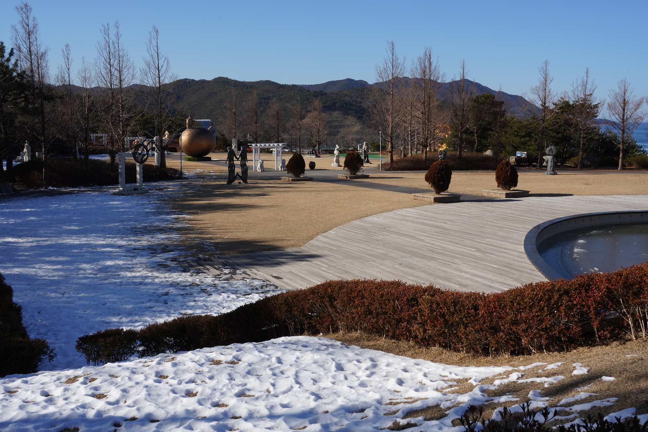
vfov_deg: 36.0
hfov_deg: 51.9
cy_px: 216
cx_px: 324
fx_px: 666
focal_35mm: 37
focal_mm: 37
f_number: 22
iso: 200
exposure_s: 1/100
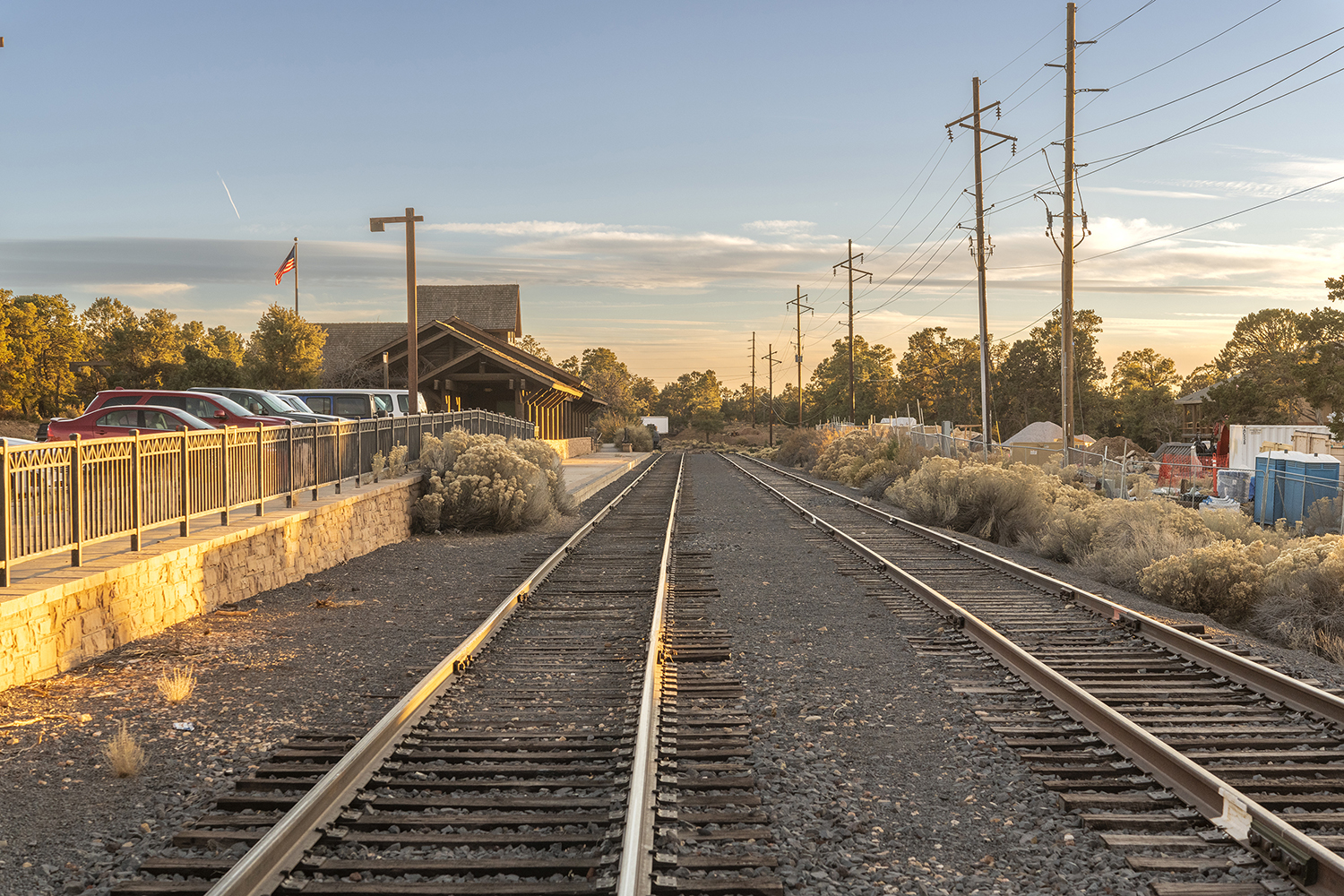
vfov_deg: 22.6
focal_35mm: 60
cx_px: 672
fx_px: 2240
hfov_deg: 33.4
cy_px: 448
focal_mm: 60
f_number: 8
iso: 400
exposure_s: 1/320
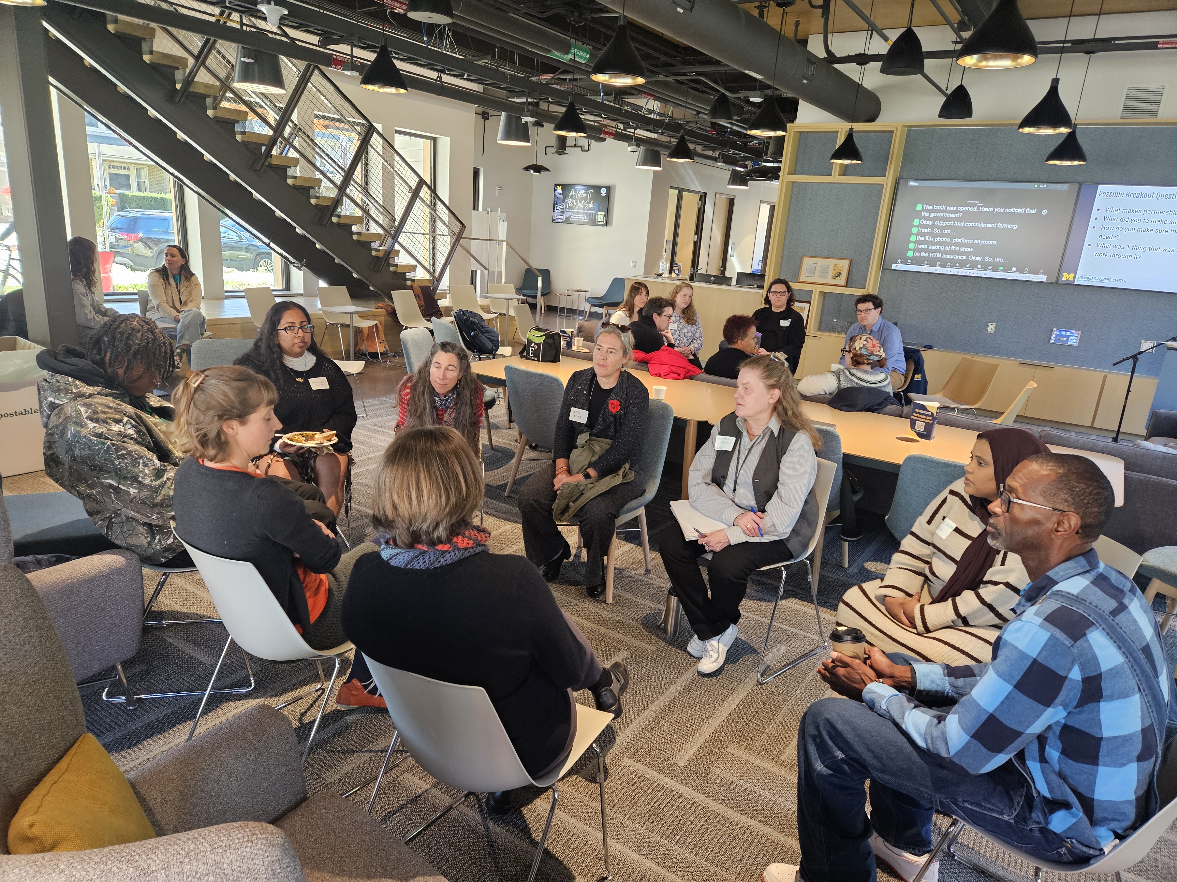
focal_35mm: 23
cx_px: 588
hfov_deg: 73.9
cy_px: 441
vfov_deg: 58.9
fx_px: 782
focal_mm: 5.4
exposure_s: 1/120
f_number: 1.8
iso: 400
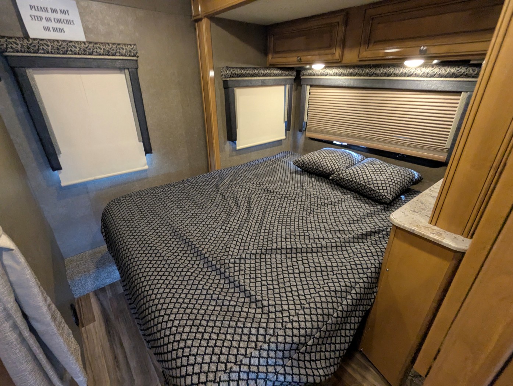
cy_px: 193
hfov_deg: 94.4
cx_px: 256
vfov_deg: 78.2
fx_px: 237
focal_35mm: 16
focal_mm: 2.35
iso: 413
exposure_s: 1/33
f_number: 2.2
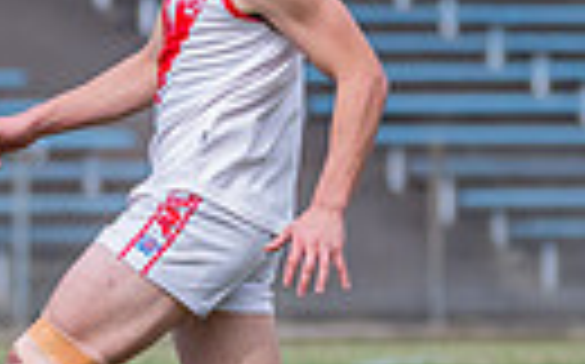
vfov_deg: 0.8
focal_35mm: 1571
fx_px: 25025
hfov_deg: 1.3
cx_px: 56
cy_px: 110
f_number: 6.3
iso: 800
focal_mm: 320
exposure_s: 1/1600
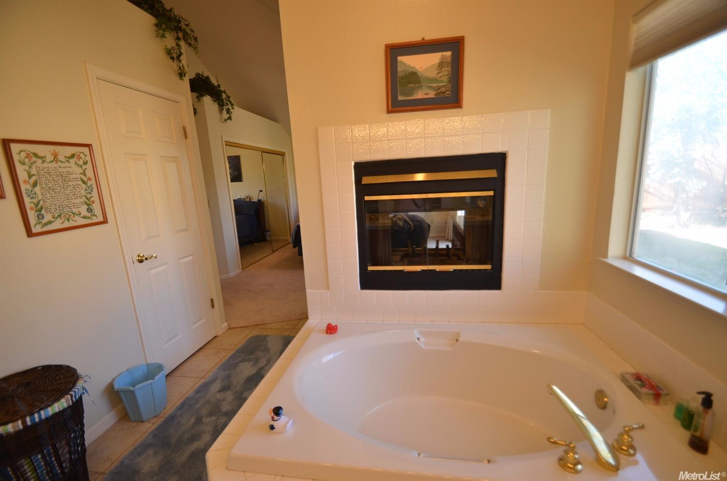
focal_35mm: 15
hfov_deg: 100.5
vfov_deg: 77.0
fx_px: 302
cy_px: 240
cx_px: 364
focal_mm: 10
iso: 200
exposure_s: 1/60
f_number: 4
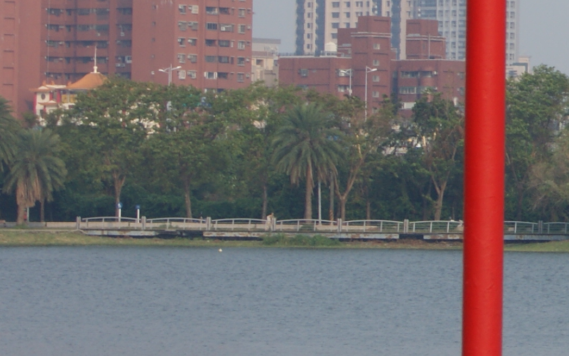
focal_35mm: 335
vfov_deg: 3.9
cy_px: -93
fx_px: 5196
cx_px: 1183
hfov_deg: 6.1
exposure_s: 1/125
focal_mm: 50
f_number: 11
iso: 100
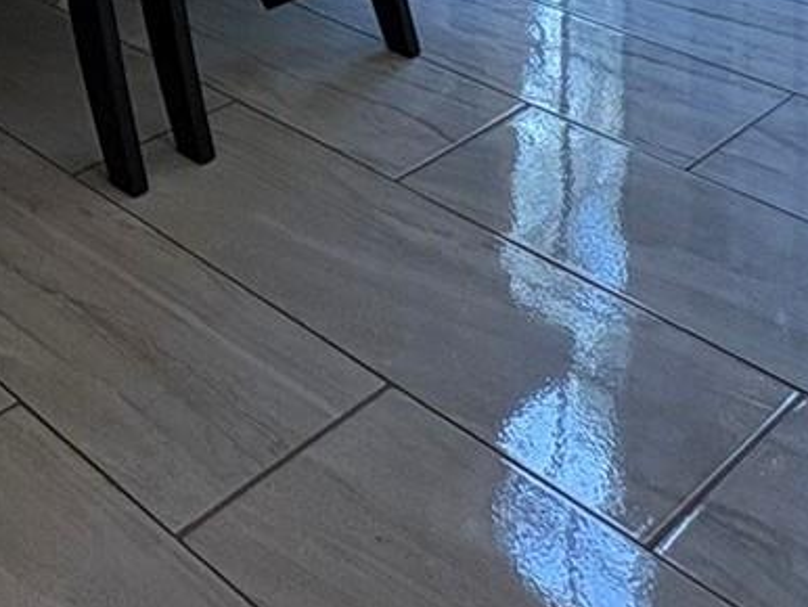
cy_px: -597
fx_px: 1355
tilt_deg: -0.7
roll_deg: +1.1
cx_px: -312
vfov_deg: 17.9
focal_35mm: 58
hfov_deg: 26.6
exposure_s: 1/120
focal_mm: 2.22
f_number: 2.2
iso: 100
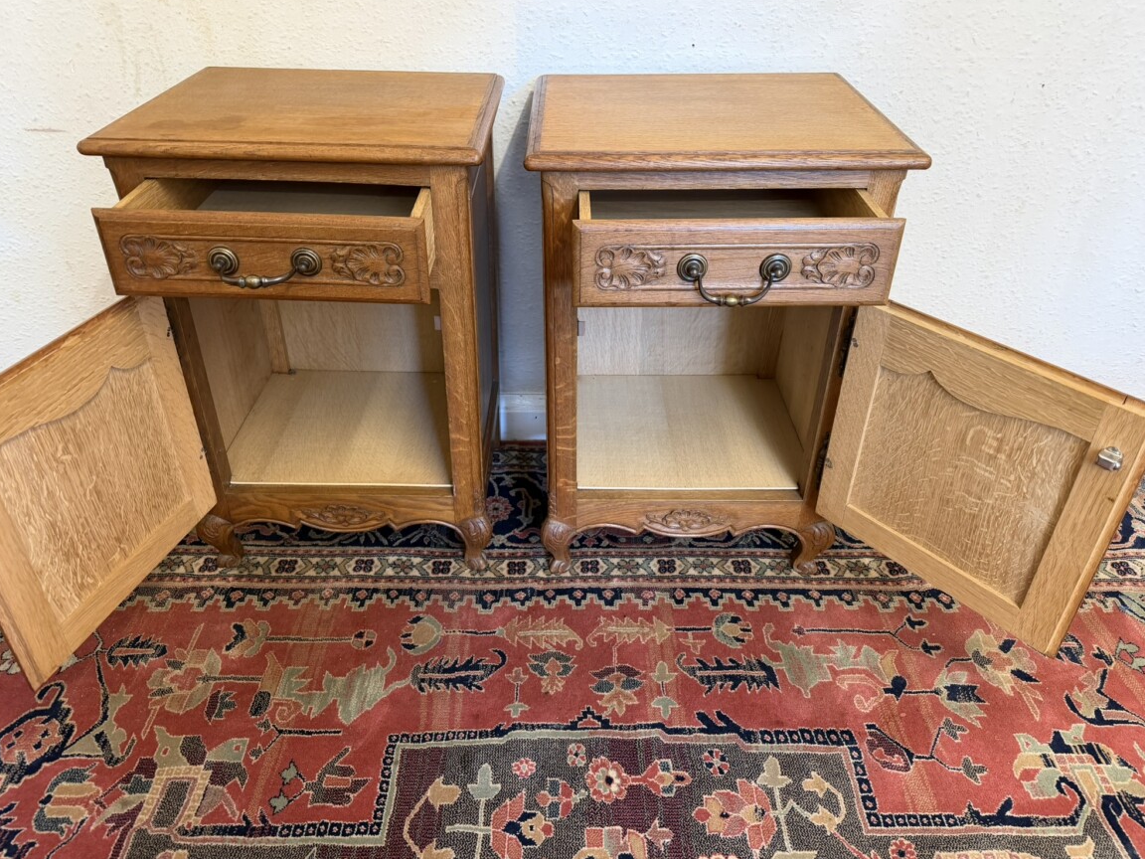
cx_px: 565
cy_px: 418
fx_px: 827
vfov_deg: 54.9
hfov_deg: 69.4
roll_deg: +0.3
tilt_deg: -33.1
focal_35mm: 25
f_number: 1.78
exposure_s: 1/50
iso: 200
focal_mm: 6.76
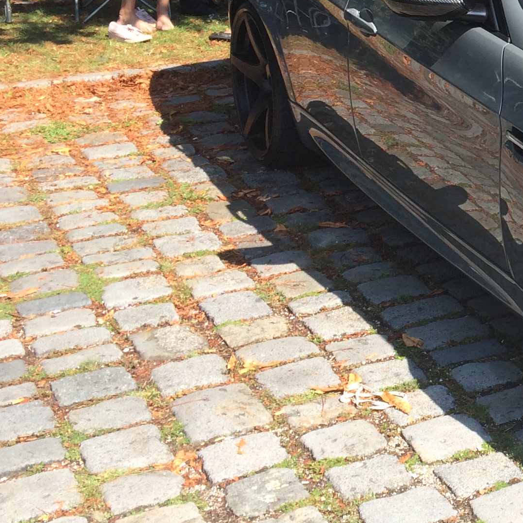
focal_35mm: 78
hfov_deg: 19.4
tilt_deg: -14.4
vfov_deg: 21.9
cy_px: 107
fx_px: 1333
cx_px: 779
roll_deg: -0.2
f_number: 2.2
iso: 32
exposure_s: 1/746
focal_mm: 4.15
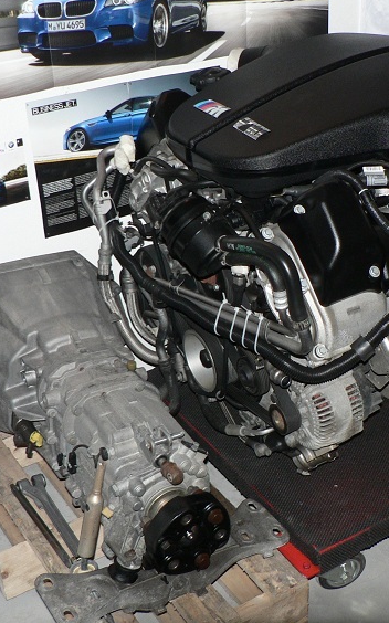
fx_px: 883
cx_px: 308
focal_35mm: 52
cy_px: 306
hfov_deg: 24.5
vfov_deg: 38.9
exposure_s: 1/60
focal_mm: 6
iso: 150
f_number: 2.8
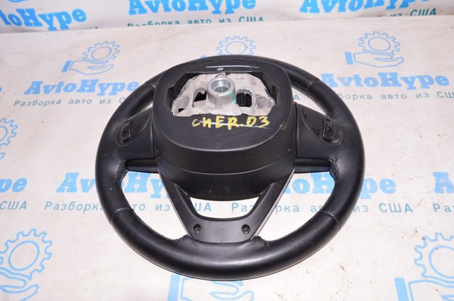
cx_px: 227
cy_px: 150
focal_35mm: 30
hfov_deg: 62.0
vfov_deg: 43.5
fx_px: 378
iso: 1600
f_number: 8
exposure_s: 1/160
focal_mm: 20
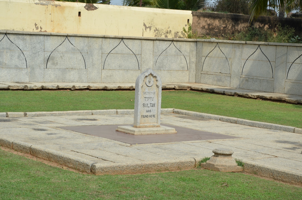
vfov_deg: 14.6
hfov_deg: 22.0
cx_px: 151
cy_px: 100
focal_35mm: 93
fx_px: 779
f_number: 10
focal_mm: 62
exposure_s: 1/400
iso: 200
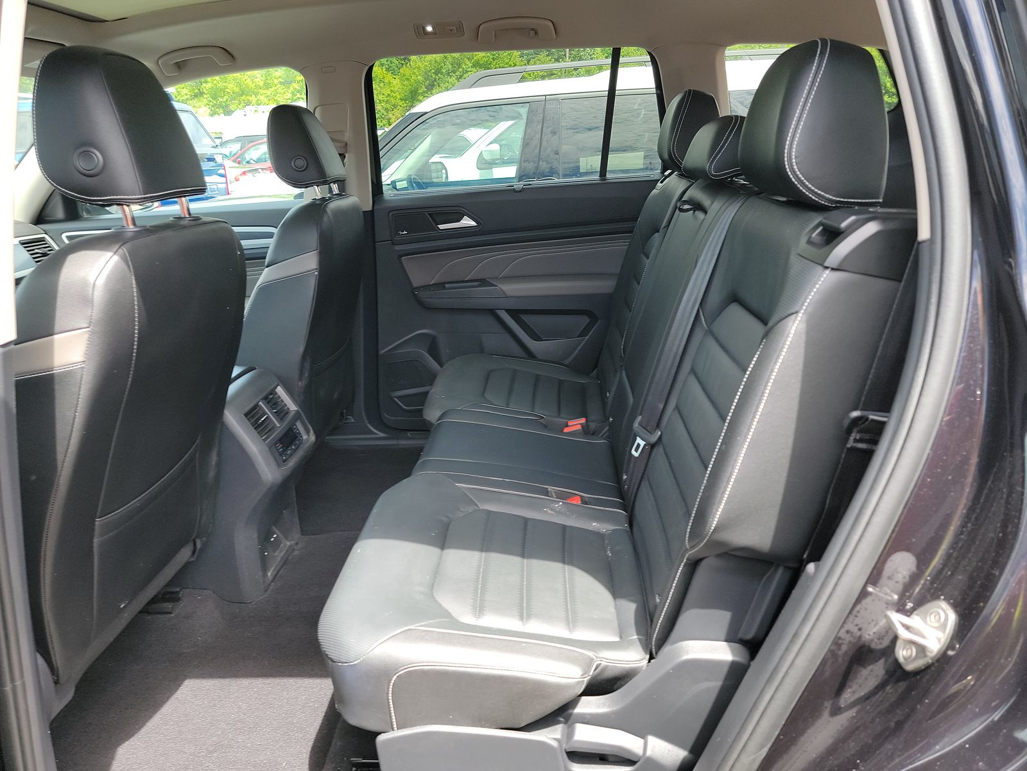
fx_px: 712
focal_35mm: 24
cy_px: 386
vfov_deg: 56.8
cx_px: 514
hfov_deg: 71.6
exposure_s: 1/119
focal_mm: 6.7
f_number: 1.8
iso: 76
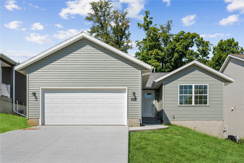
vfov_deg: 45.0
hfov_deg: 63.7
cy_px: 82
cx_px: 122
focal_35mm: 29
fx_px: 197
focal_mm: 29
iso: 400
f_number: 9
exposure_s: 1/2000
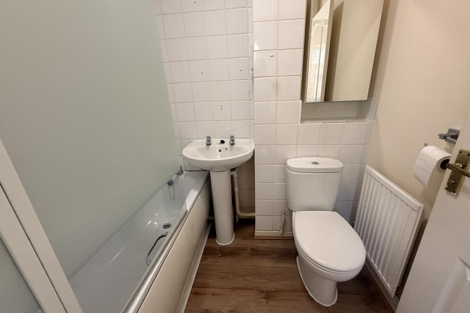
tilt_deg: -19.5
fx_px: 196
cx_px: 238
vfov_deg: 77.3
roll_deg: +2.1
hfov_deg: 100.4
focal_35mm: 15
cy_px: 159
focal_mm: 2.22
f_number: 2.2
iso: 200
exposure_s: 1/100
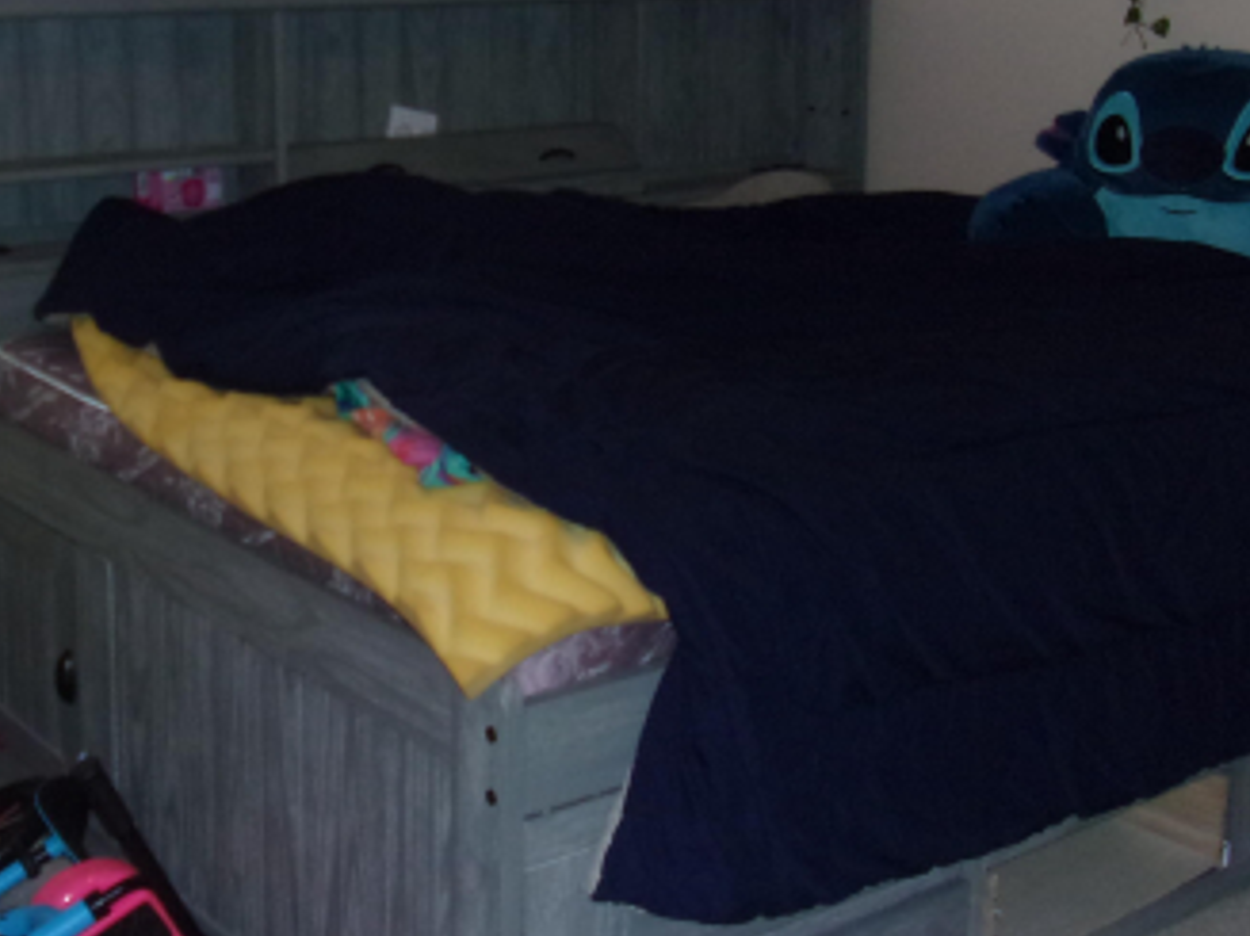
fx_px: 1985
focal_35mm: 55
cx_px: 541
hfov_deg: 34.9
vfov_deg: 26.3
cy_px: 267
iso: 200
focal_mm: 4.9
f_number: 3
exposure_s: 1/34
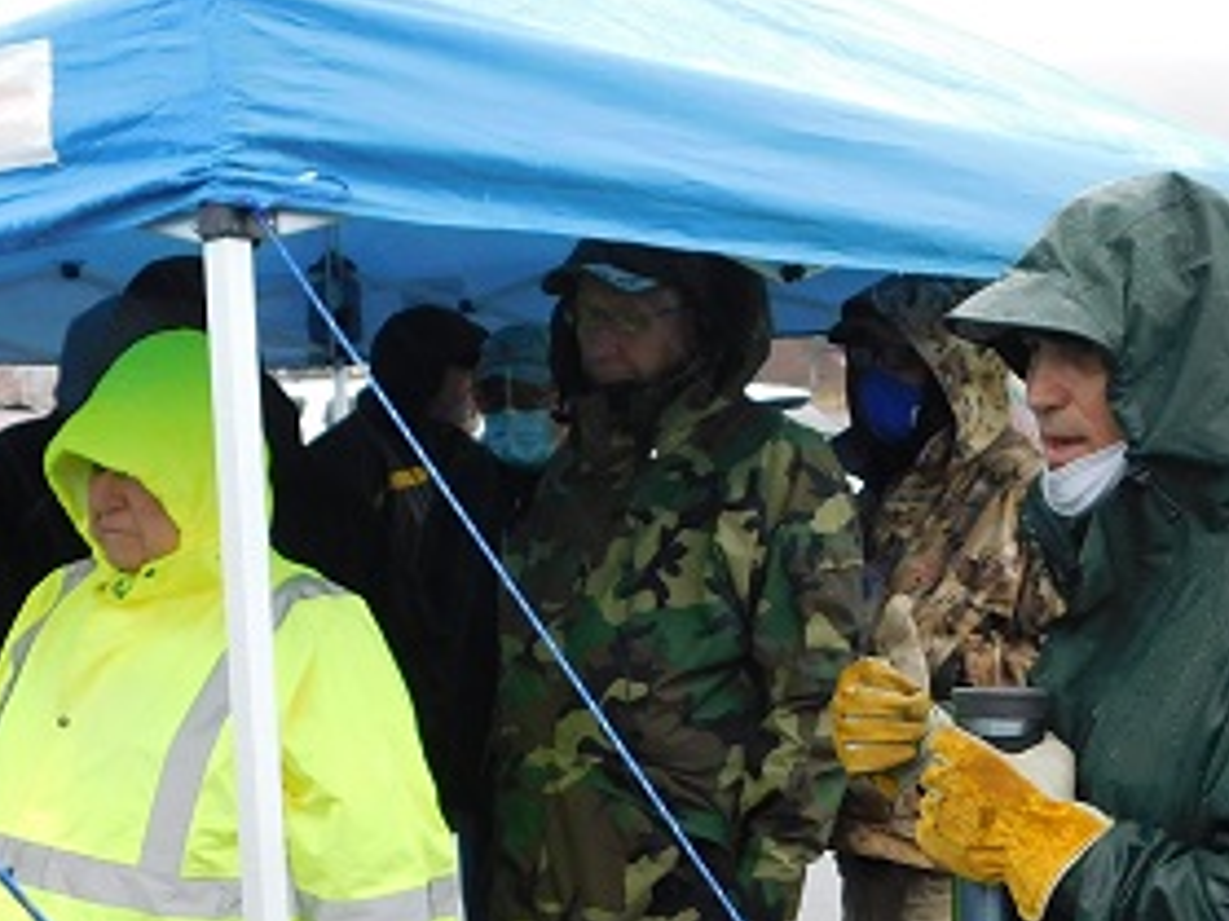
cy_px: 615
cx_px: 643
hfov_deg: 33.8
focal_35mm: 57
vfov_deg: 25.5
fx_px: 2023
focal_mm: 4
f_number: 3
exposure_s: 1/40
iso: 125
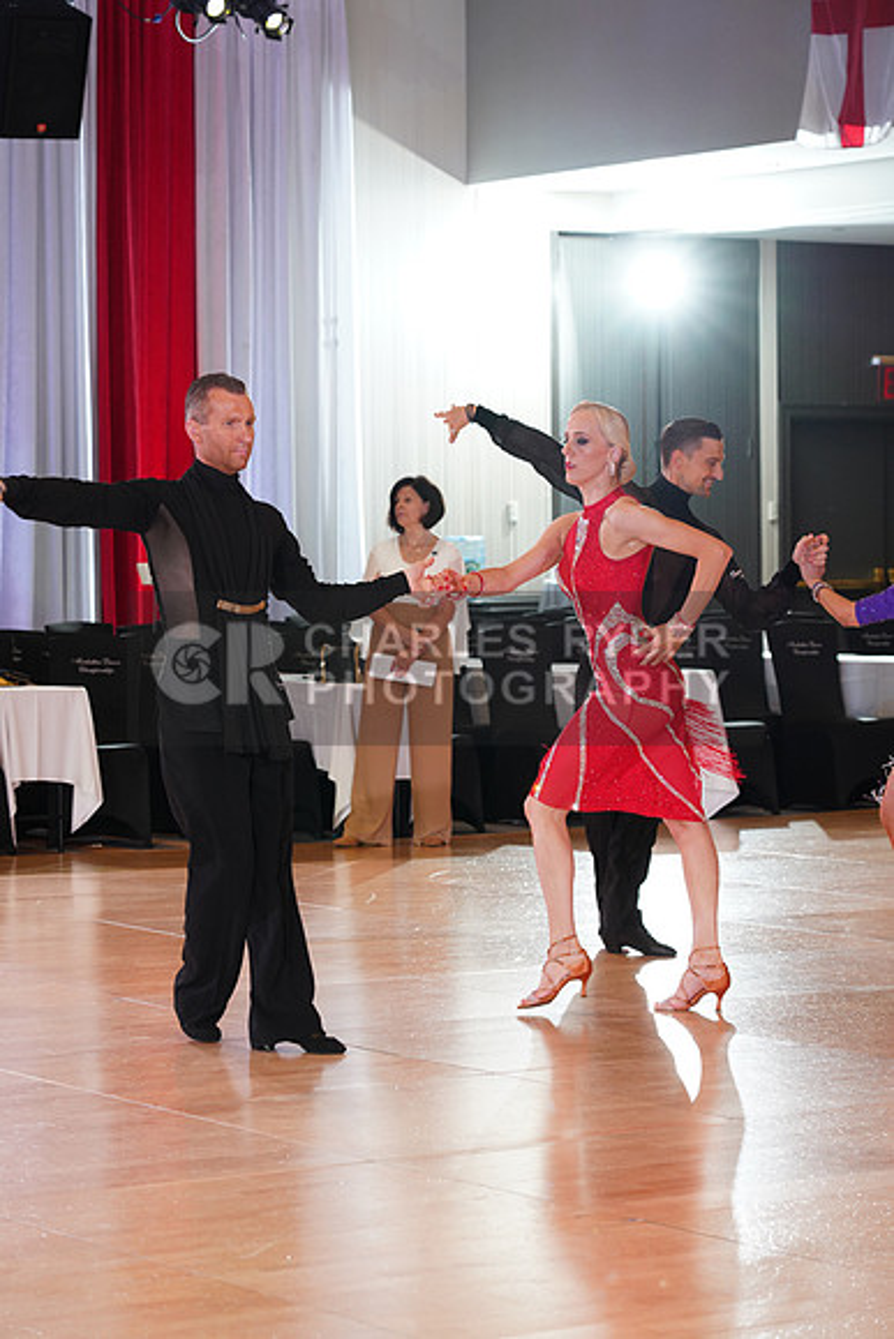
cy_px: 670
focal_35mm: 105
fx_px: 3909
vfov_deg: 19.5
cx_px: 447
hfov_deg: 13.0
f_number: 5.6
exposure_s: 1/160
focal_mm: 105
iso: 1600
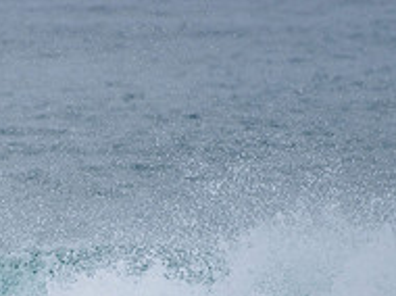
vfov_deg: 1.0
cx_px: -13
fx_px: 16772
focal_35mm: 1468
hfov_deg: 1.4
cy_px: 351
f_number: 5.6
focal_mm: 500
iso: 360
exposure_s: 1/2000
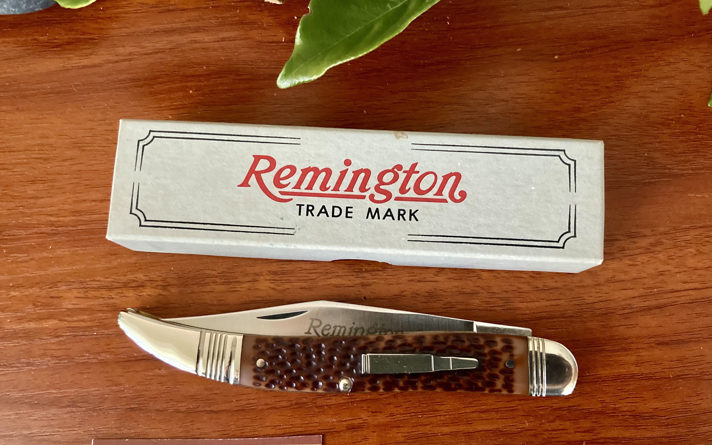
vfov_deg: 41.7
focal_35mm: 30
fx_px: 582
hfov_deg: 62.9
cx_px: 355
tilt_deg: -80.9
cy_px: 254
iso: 500
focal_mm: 3.99
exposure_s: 1/30
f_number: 1.8
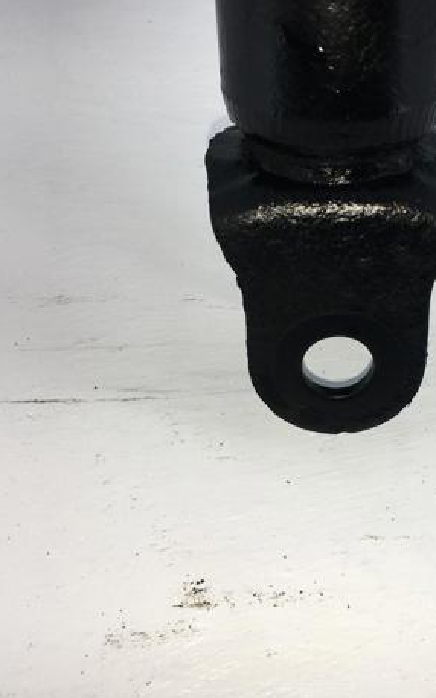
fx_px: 818
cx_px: 361
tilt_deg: -53.3
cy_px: 340
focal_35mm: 43
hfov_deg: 29.0
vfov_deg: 46.2
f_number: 2.2
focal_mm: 4.15
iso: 25
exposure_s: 1/475
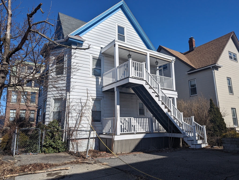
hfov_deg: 71.5
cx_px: 120
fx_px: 166
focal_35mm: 24
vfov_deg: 56.9
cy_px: 90
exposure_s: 1/3145
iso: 38
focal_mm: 6.81
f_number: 1.85
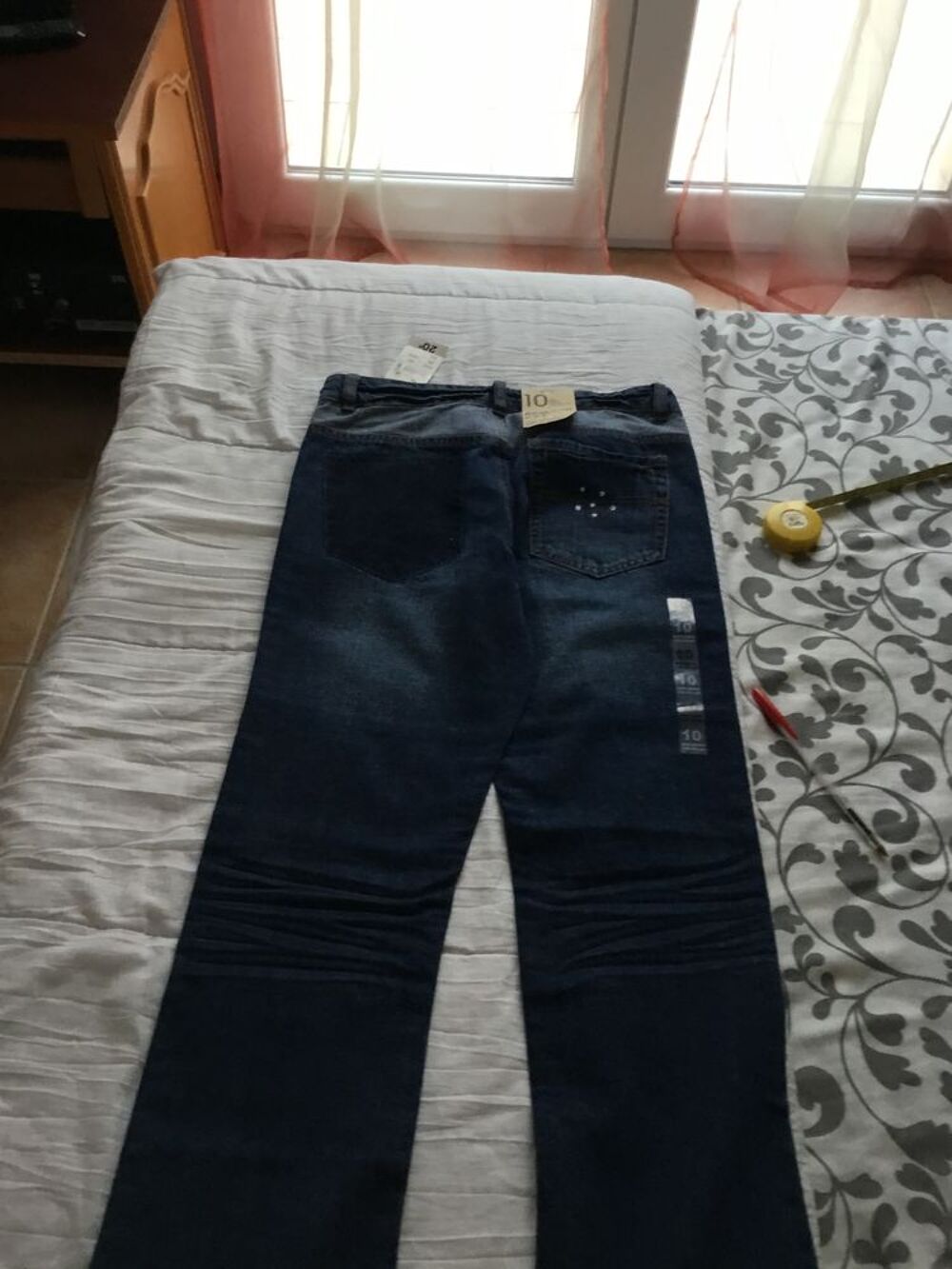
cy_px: 634
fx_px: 1137
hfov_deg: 45.4
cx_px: 476
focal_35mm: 31
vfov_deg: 58.3
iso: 125
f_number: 2.4
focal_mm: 3.3
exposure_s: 1/33
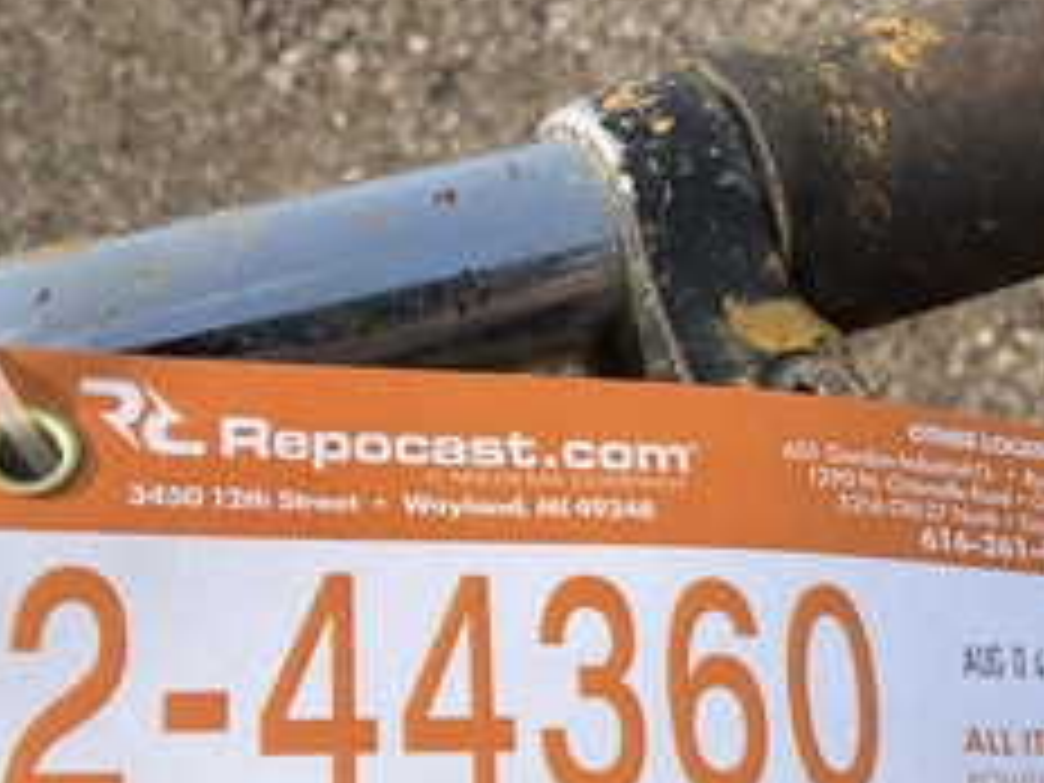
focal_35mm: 50
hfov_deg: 38.0
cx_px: 639
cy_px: 639
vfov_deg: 28.4
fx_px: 1508
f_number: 1.8
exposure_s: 1/1912
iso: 25
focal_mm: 3
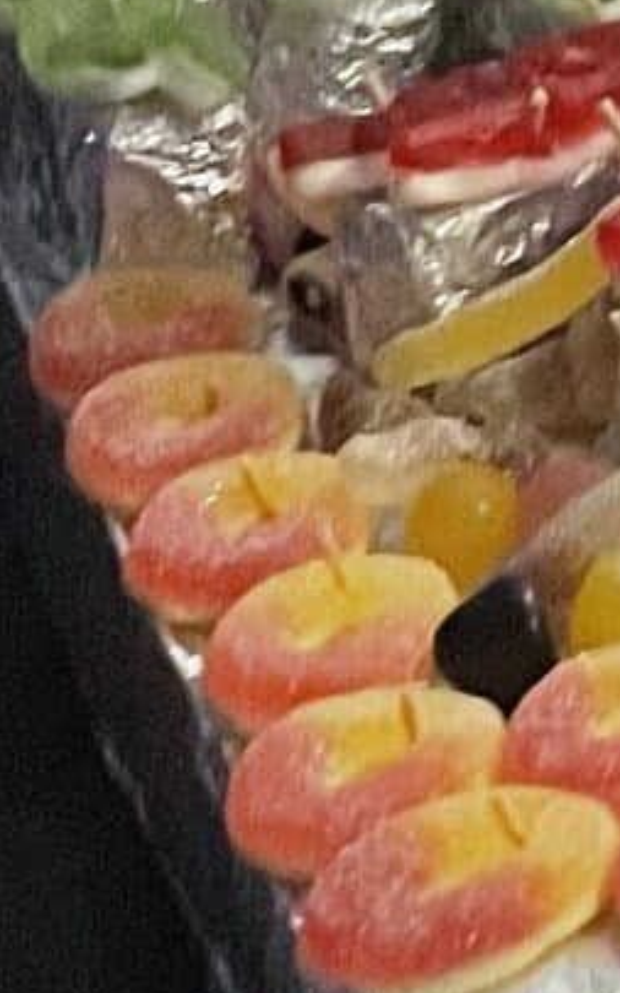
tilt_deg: -21.1
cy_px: 164
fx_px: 4706
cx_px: 1914
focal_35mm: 174
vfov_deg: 12.0
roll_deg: -2.8
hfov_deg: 6.8
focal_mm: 4.2
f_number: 1.6
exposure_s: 1/25
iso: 640
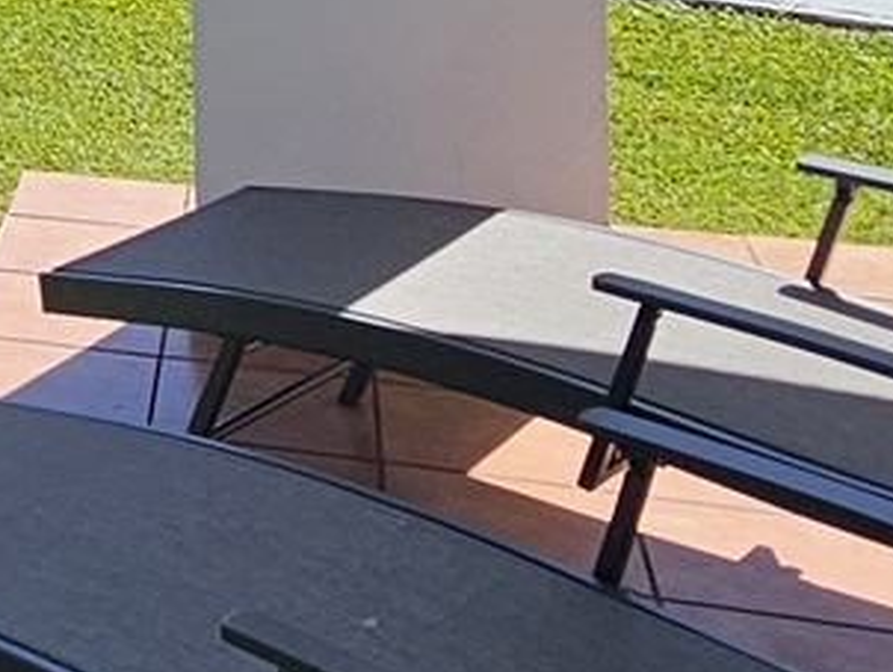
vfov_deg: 15.3
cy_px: -456
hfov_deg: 18.4
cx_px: -668
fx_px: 2220
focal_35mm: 86
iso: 50
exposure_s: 1/2228
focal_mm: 2.2
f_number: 2.2
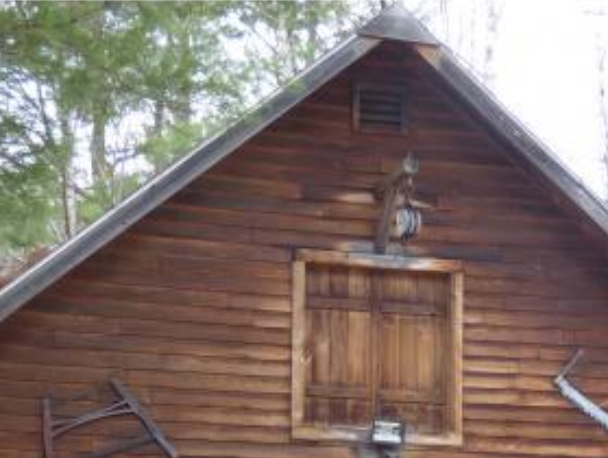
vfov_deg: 14.0
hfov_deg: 18.8
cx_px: 388
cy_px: 473
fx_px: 1829
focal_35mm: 104
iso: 100
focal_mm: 8.68
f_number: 3.8
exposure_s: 1/60
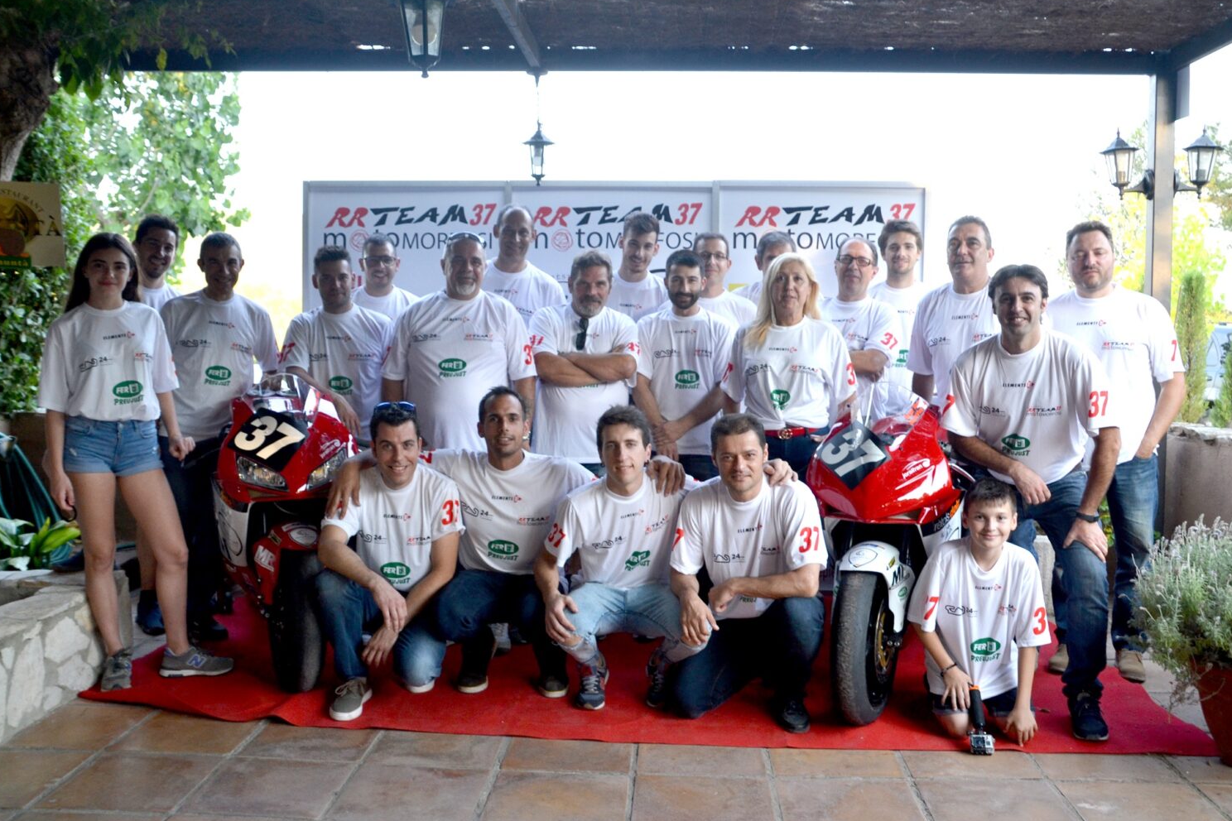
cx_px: 612
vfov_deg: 40.5
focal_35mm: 33
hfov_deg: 57.9
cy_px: 412
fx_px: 1113
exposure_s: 1/100
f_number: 5
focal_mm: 21
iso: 400
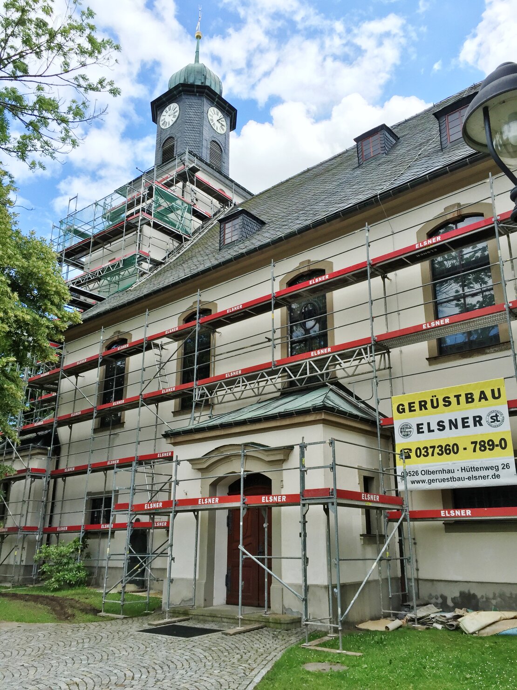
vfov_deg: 61.7
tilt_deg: +20.1
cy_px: 345
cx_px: 258
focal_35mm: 29
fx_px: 577
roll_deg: +1.3
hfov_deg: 48.2
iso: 32
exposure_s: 1/1464
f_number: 2.2
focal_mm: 4.15
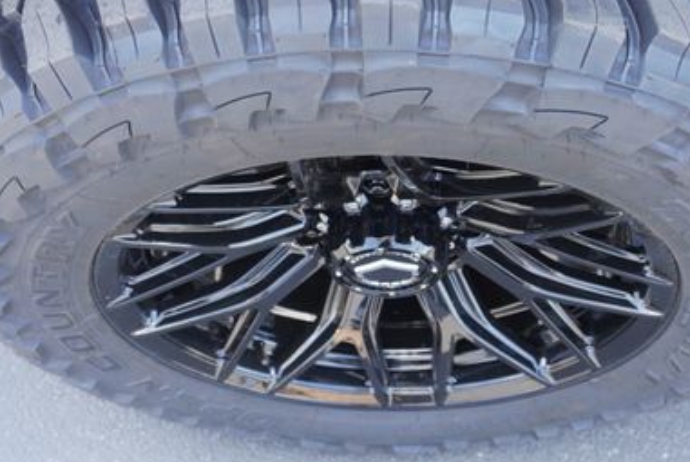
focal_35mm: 43
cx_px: 391
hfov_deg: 45.4
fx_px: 822
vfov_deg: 30.9
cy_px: 121
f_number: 4
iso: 320
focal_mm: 17
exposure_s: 1/160
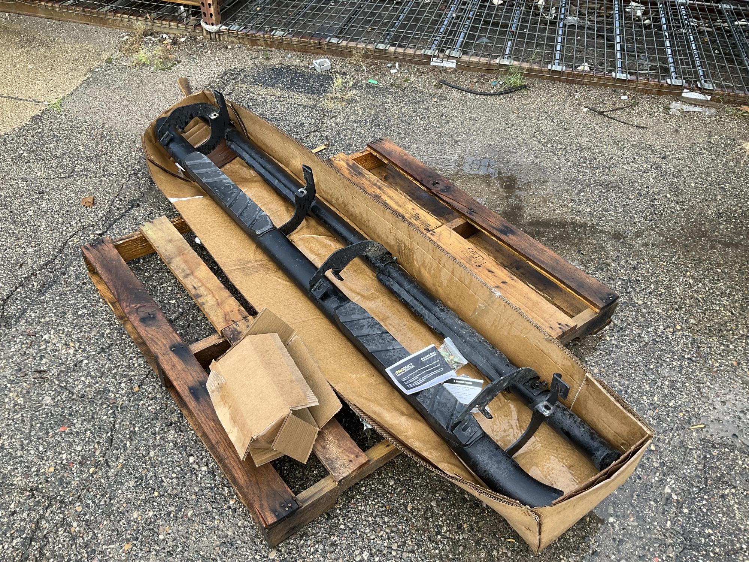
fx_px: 627
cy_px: 281
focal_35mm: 29
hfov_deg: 61.7
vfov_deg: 48.2
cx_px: 374
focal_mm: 3
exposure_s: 1/134
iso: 20
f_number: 1.8
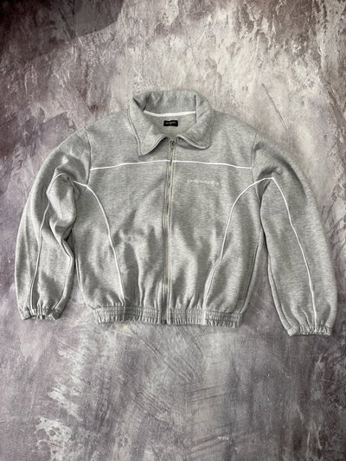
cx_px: 173
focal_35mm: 26
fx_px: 346
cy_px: 230
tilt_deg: -82.9
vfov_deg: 67.3
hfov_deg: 53.1
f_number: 1.5
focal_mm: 5.7
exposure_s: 1/100
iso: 125
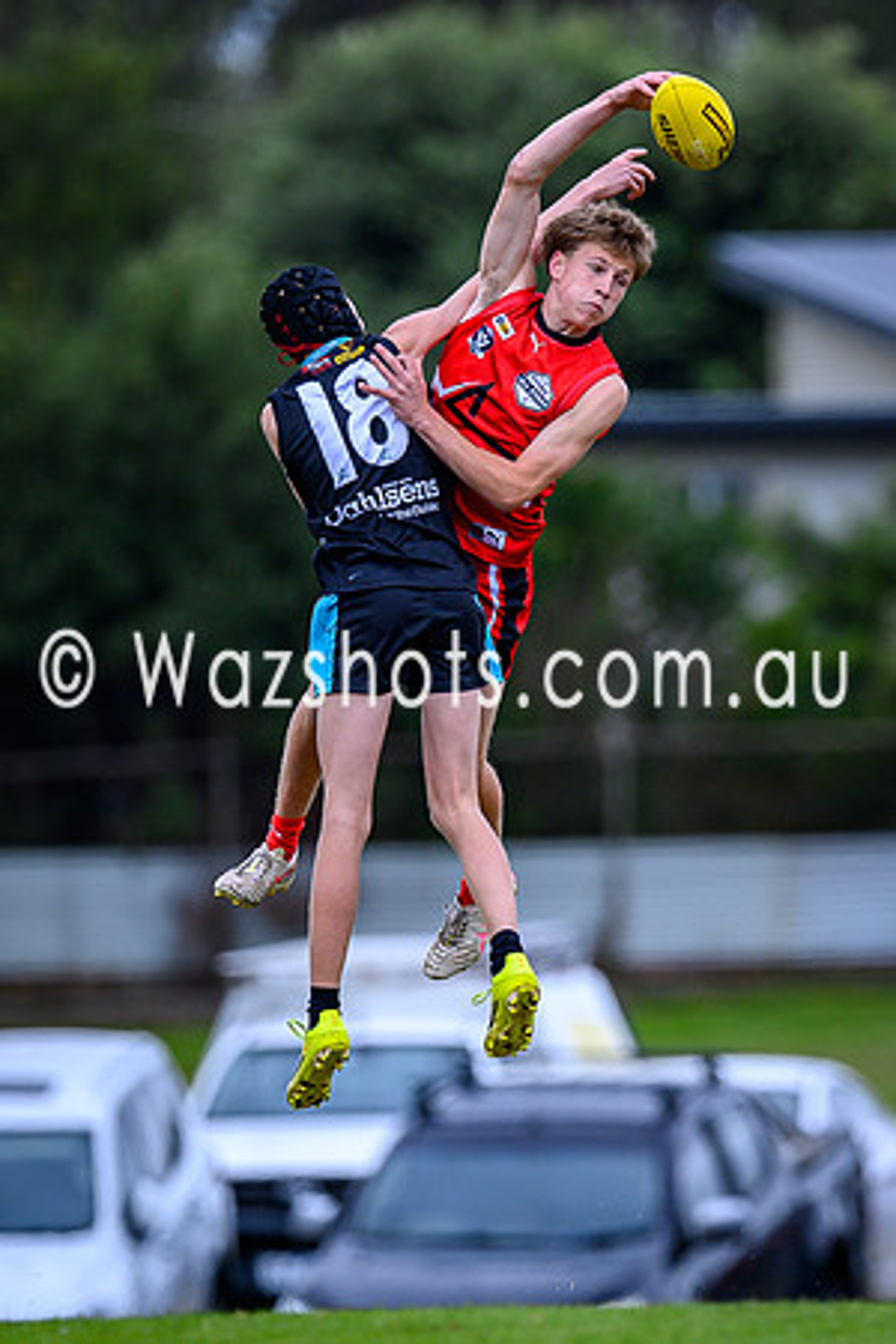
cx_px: 673
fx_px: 36467
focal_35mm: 977
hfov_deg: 1.4
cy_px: 653
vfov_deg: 2.1
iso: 220
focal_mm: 500
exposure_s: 1/1250
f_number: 4
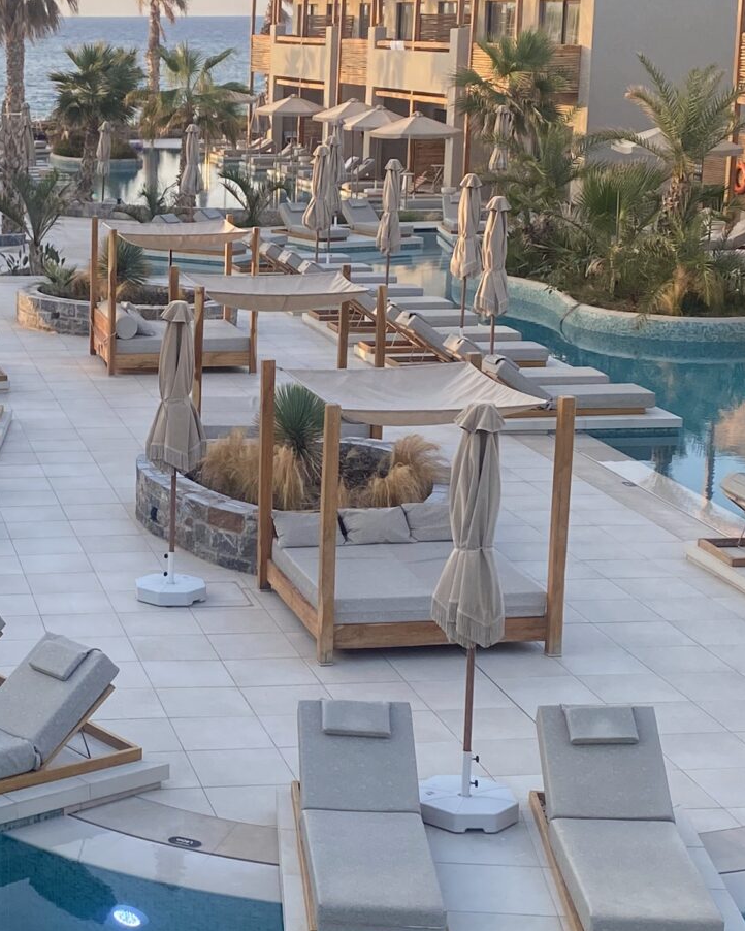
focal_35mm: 72
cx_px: 44
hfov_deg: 20.7
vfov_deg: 26.4
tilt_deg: -10.6
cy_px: 461
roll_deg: +0.5
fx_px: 1984
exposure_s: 1/640
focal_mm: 4.25
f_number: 1.8
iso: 32
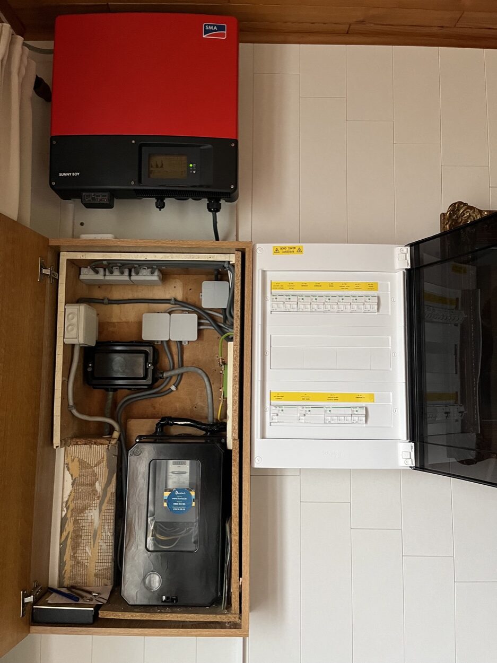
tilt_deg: +4.1
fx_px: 498
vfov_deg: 67.3
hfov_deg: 53.0
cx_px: 248
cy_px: 332
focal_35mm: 26
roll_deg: -0.1
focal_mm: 5.1
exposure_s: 1/60
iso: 400
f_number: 1.6
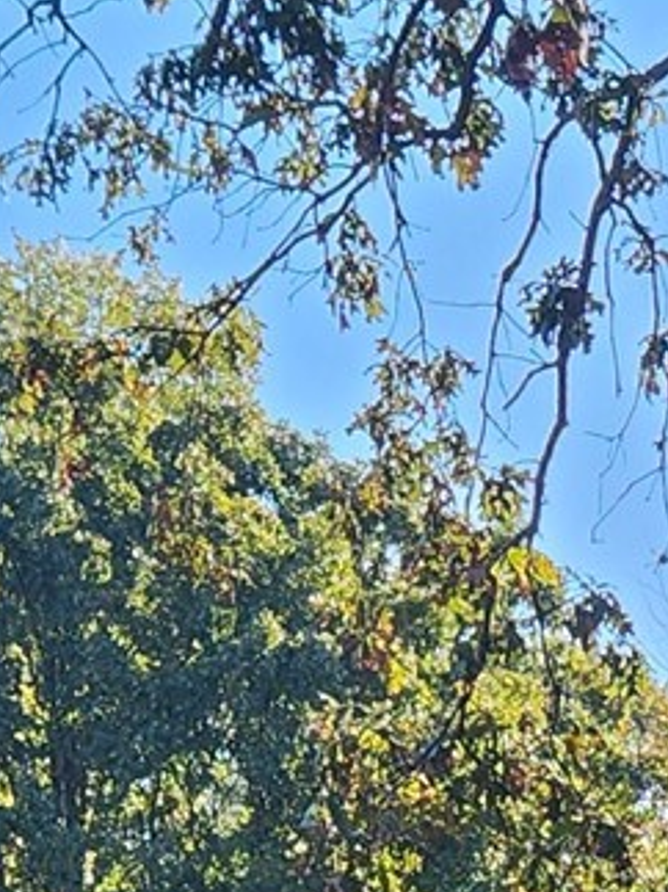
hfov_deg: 9.6
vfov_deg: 12.1
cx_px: 1206
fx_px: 3759
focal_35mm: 146
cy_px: 1773
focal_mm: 5.4
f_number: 1.8
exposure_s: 1/371
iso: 20
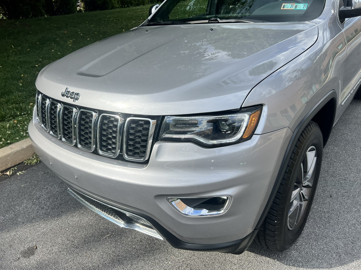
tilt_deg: -26.5
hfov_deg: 67.3
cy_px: 135
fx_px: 271
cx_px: 180
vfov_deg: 53.1
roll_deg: +5.9
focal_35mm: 26
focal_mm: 5.7
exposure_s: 1/1779
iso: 50
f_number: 1.5
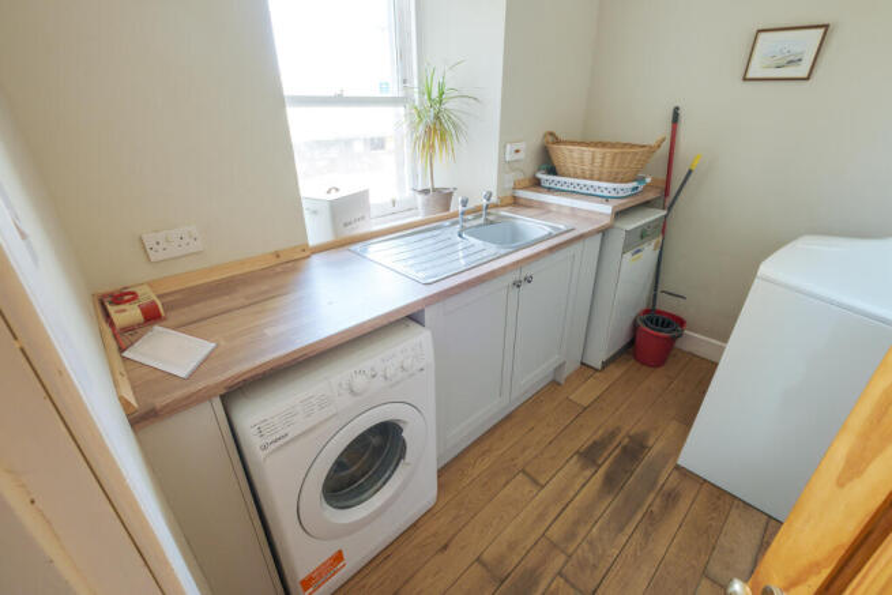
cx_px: 446
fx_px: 372
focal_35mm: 15
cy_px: 298
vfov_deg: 77.4
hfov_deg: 100.4
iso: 400
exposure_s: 1/13
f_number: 6.4
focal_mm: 10
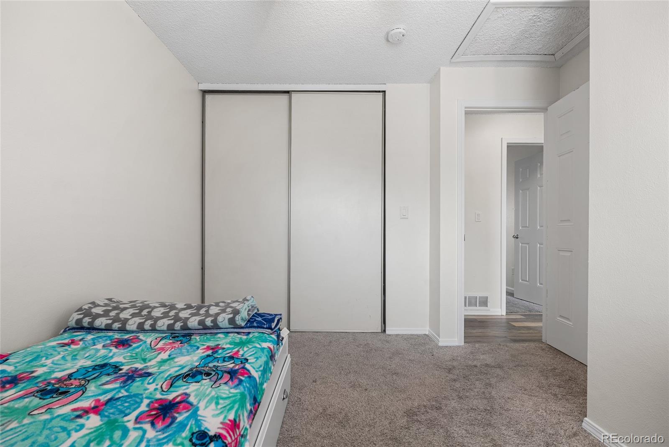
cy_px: 224
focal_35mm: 16
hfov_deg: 96.7
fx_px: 298
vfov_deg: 73.8
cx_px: 334
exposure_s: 1/1.25
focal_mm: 16
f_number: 8
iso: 200
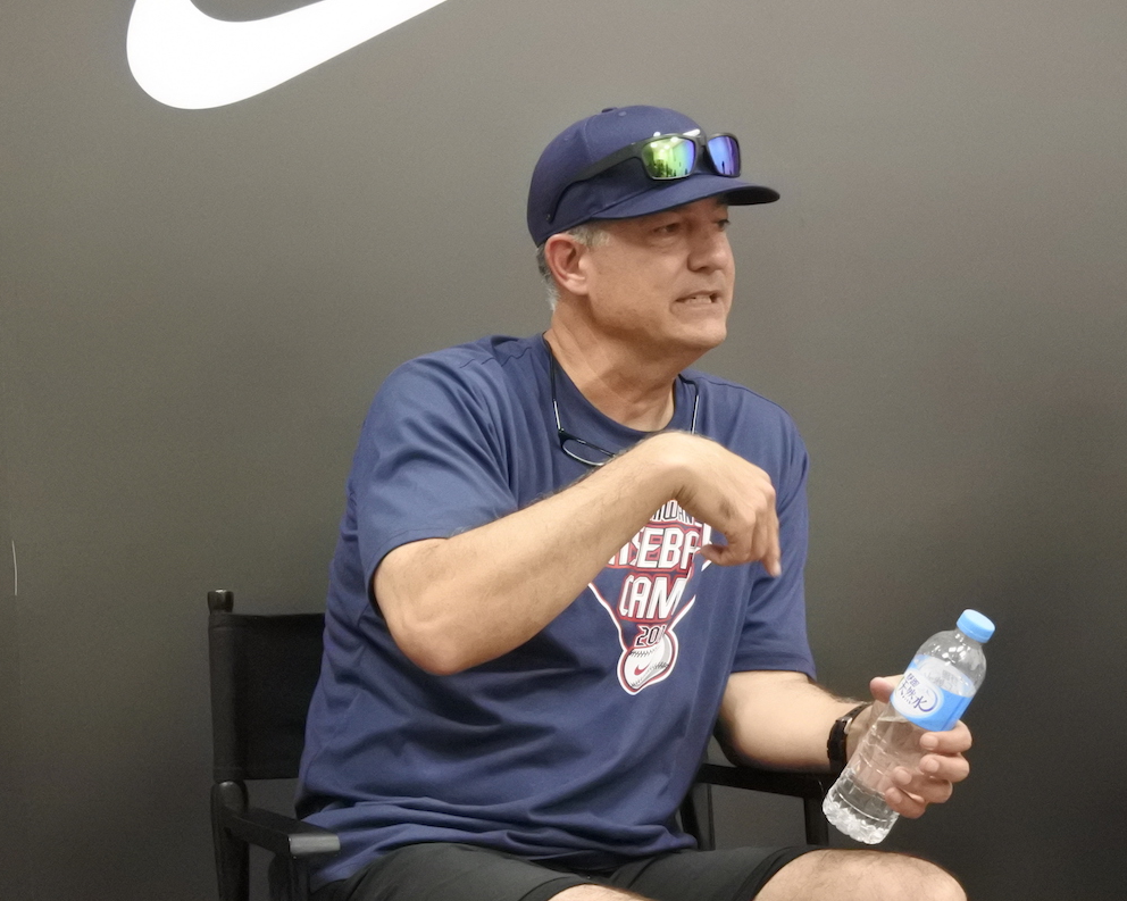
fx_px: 3068
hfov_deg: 20.8
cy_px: 451
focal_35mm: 92
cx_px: 617
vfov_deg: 16.7
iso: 6400
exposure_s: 1/125
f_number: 5.6
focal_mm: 30
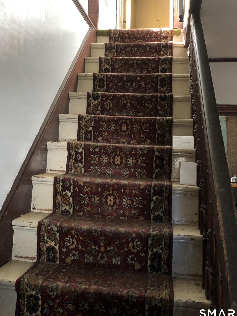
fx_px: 347
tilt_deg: +7.2
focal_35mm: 38
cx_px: 104
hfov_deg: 37.7
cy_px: 107
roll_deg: -1.2
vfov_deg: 48.2
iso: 64
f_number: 1.8
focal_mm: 3.99
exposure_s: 1/15
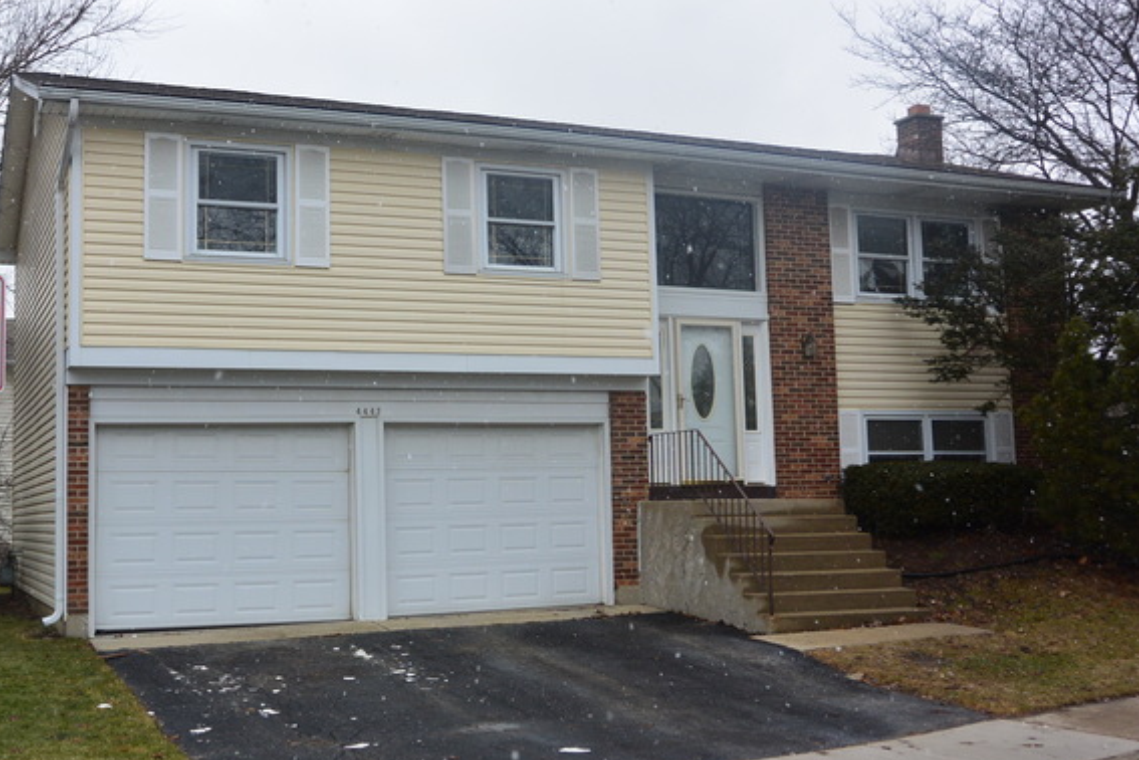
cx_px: 524
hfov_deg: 44.5
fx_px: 1392
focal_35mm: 44
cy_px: 397
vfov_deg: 30.5
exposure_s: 1/320
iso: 160
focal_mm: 14.5
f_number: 4
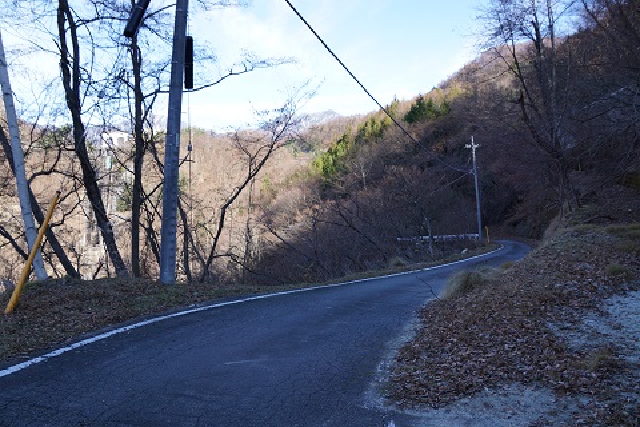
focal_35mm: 27
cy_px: 214
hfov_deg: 67.4
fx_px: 480
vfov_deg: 47.9
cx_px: 320
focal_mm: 18
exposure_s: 1/125
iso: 100
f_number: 5.6
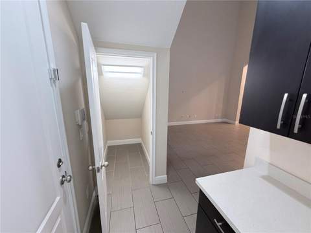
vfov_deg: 85.7
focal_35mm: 14
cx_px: 156
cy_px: 116
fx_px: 126
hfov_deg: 102.1
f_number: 2.2
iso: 250
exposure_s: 1/60
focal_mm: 2.22
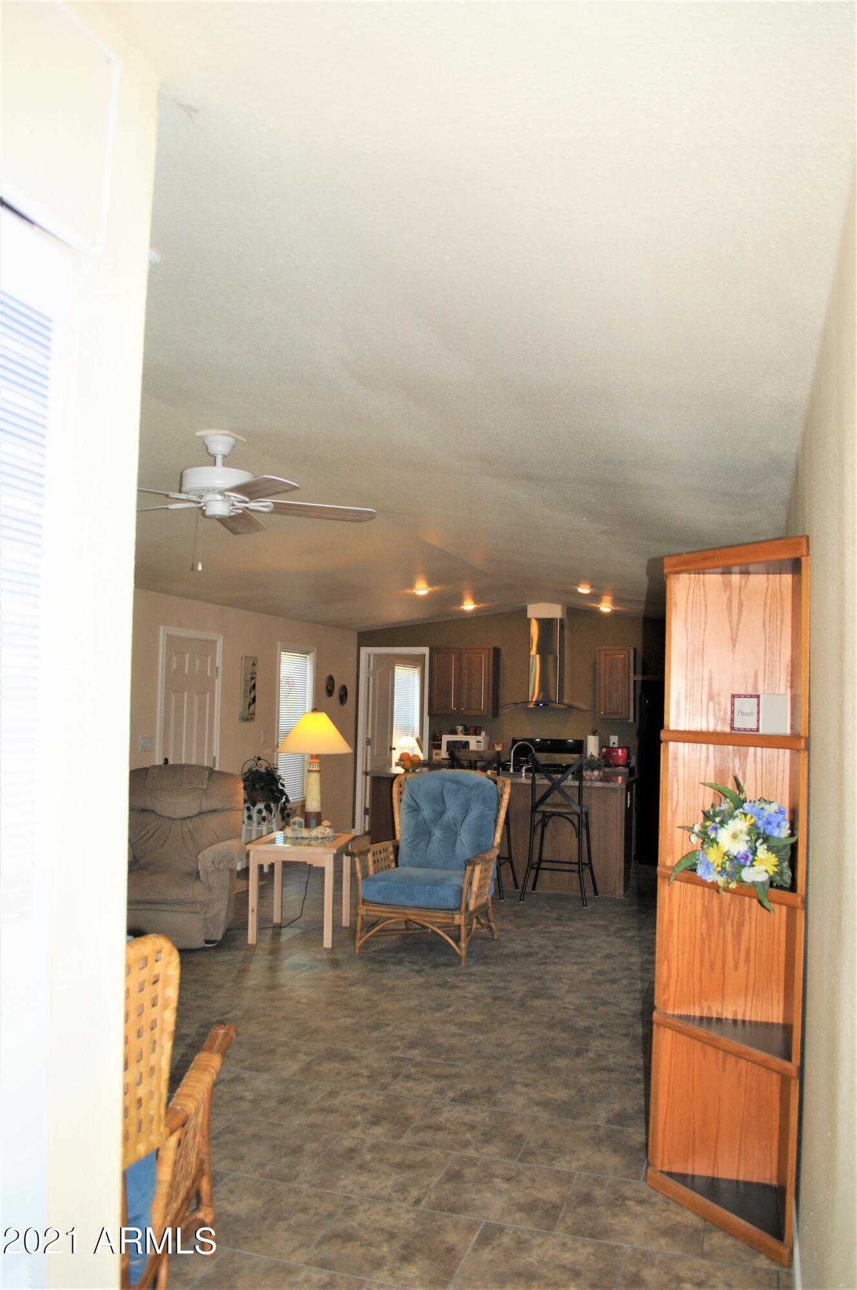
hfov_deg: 47.8
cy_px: 645
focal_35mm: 27
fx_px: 967
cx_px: 428
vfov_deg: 67.4
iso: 320
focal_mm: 18
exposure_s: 1/250
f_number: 3.5
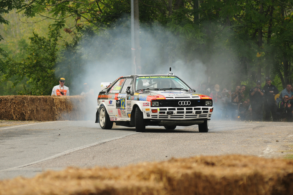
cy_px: 97
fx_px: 2458
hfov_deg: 6.8
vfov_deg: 4.6
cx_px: 147
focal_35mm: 302
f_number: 4
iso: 200
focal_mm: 200
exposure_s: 1/800
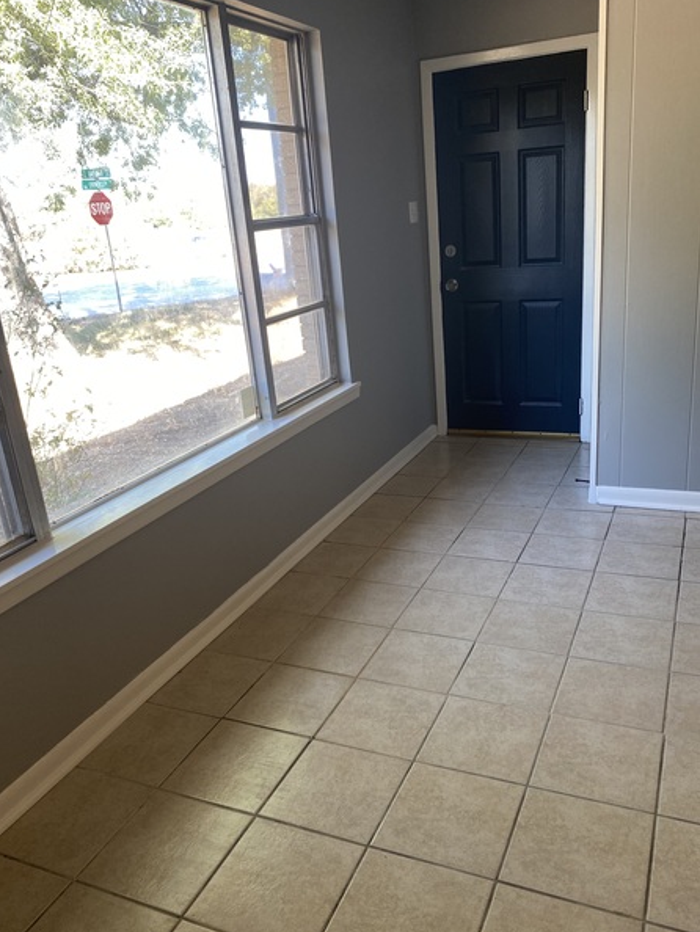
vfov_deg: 63.4
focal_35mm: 28
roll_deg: +5.6
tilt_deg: -20.0
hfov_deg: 49.7
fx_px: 754
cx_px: 374
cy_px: 479
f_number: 1.8
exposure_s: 1/120
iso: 64
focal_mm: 4.25
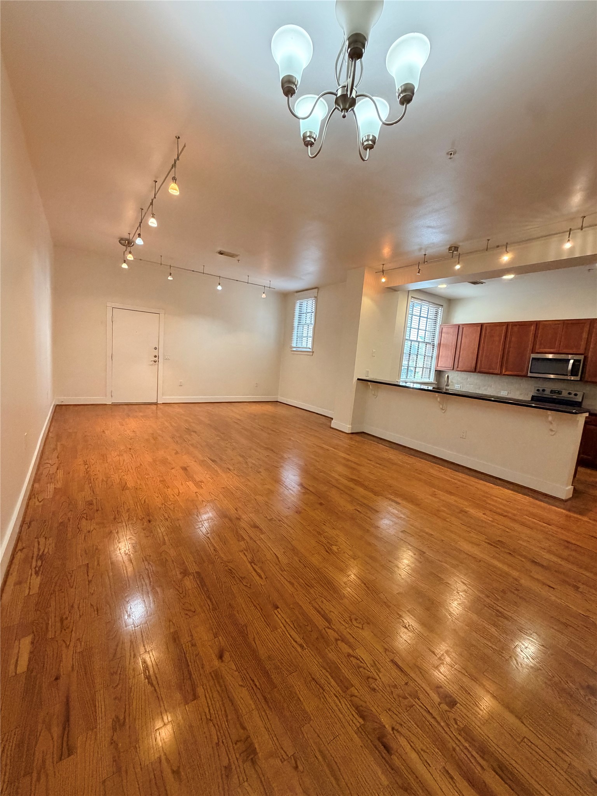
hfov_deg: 85.7
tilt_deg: -7.7
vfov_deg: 102.1
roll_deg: -4.8
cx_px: 298
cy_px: 398
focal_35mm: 14
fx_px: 322
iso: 400
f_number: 2.2
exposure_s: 1/60
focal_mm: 2.22
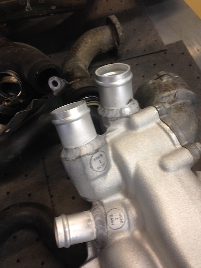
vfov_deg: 55.4
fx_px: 255
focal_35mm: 33
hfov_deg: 42.9
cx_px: 100
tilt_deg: -59.6
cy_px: 134
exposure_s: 1/20
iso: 64
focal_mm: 4.12
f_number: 2.4
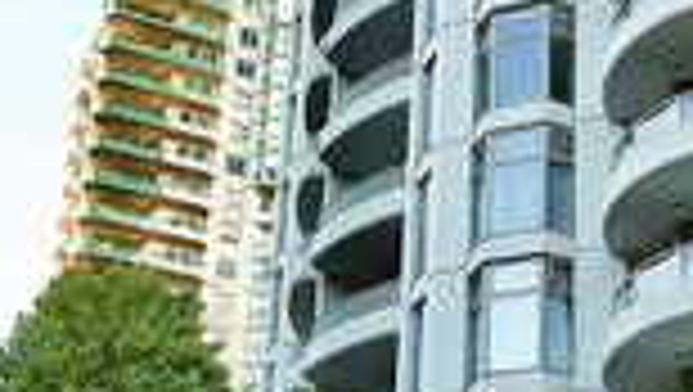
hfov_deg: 27.6
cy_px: 469
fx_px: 1398
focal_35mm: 76
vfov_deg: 15.4
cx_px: 495
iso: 100
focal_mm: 14
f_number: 3.5
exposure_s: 1/50
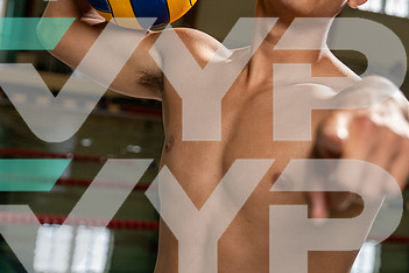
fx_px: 977
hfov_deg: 23.6
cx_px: 251
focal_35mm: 86
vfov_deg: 15.8
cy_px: 80
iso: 500
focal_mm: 52
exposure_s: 1/250
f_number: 4
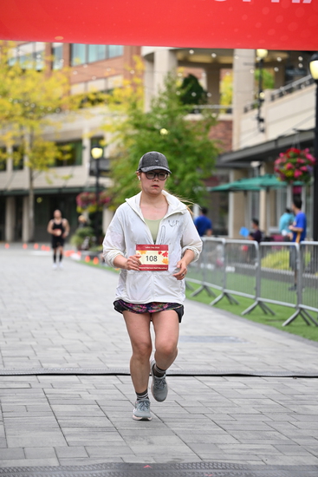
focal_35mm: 93
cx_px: 159
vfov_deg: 21.9
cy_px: 238
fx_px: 1231
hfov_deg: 14.7
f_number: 2.8
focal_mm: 93
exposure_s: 1/5000
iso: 1600
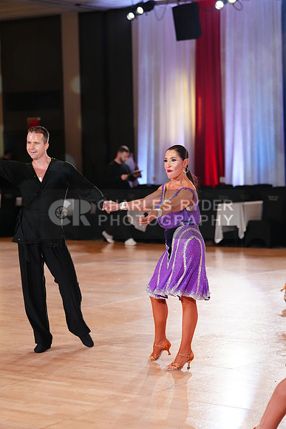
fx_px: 1084
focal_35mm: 91
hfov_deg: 15.0
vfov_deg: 22.4
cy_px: 214
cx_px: 143
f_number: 3.2
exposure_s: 1/640
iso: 3200
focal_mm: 91
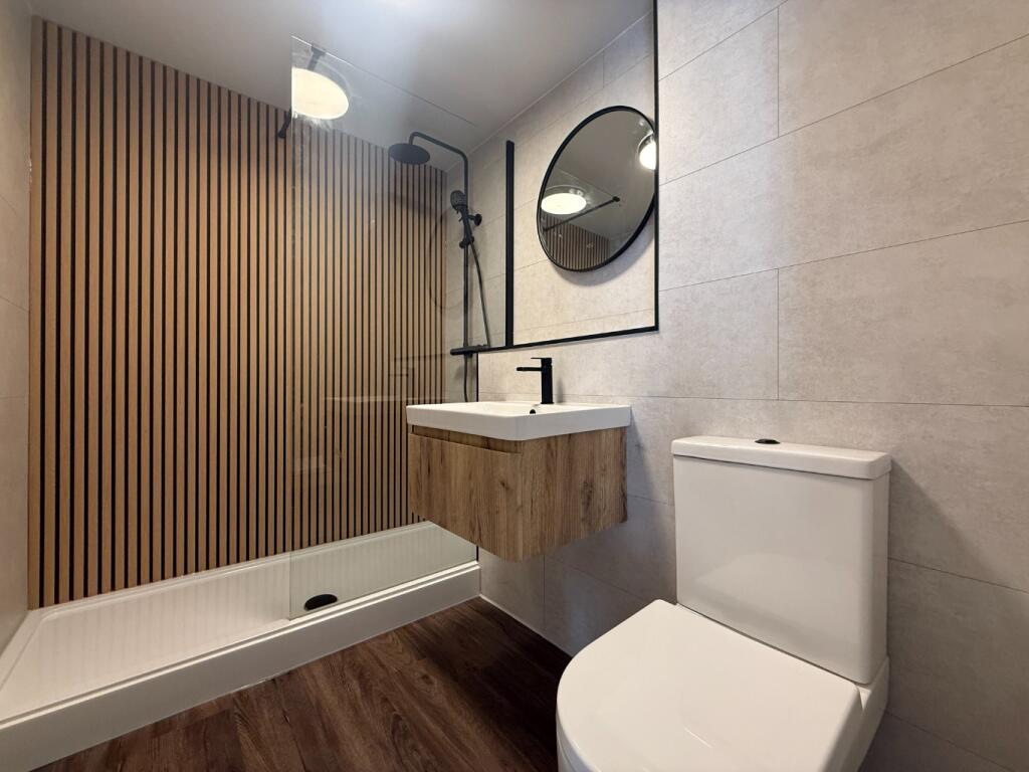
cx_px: 514
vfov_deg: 85.7
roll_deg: -0.3
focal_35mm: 14
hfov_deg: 102.1
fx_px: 416
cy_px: 386
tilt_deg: +0.5
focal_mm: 2.22
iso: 250
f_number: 2.2
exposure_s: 1/50
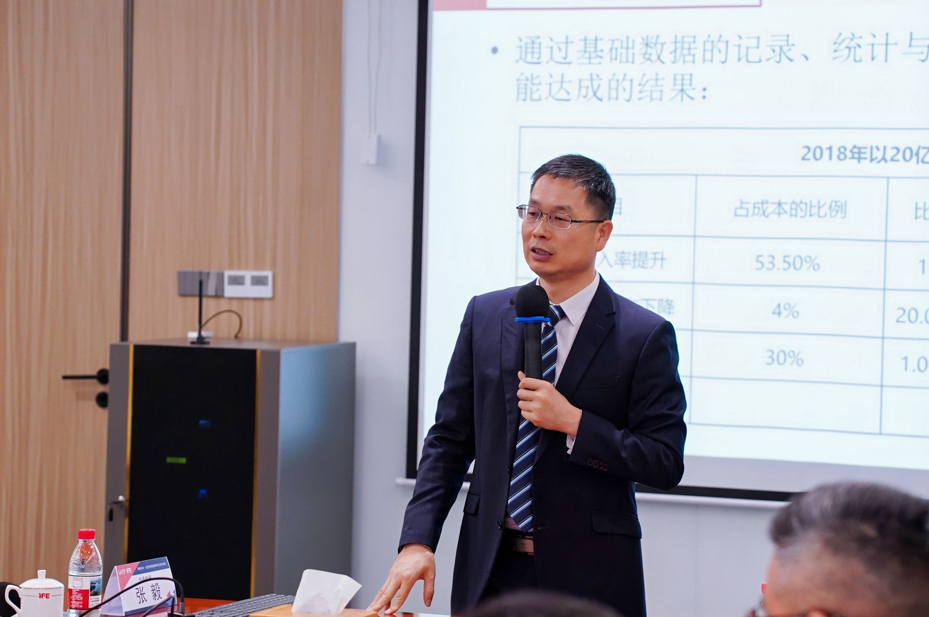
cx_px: 464
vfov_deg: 12.2
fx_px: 2887
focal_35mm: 112
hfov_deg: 18.3
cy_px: 308
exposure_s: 1/100
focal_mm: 75
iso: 1250
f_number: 4
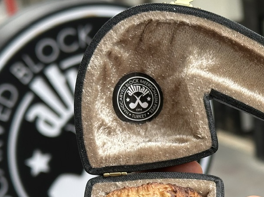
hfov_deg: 18.5
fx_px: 785
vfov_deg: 14.2
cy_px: 168
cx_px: 271
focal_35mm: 103
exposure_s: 1/182
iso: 64
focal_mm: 6.86
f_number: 1.78
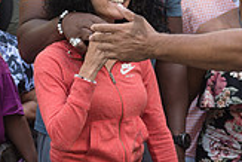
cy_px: 11
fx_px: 1245
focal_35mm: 185
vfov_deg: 7.4
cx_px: 138
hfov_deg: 11.1
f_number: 3.2
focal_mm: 52
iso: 200
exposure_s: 1/160
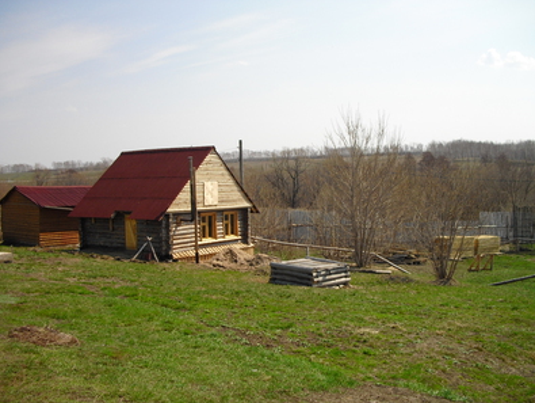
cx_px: 272
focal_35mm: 41
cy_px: 227
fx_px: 634
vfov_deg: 35.1
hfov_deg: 45.7
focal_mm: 6.3
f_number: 3.1
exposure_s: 1/1000
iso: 64
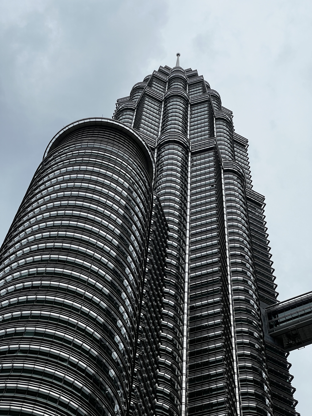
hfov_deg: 19.1
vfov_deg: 25.3
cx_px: 156
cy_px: 208
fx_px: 925
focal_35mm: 77
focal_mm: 9
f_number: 2.8
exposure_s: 1/612
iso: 32
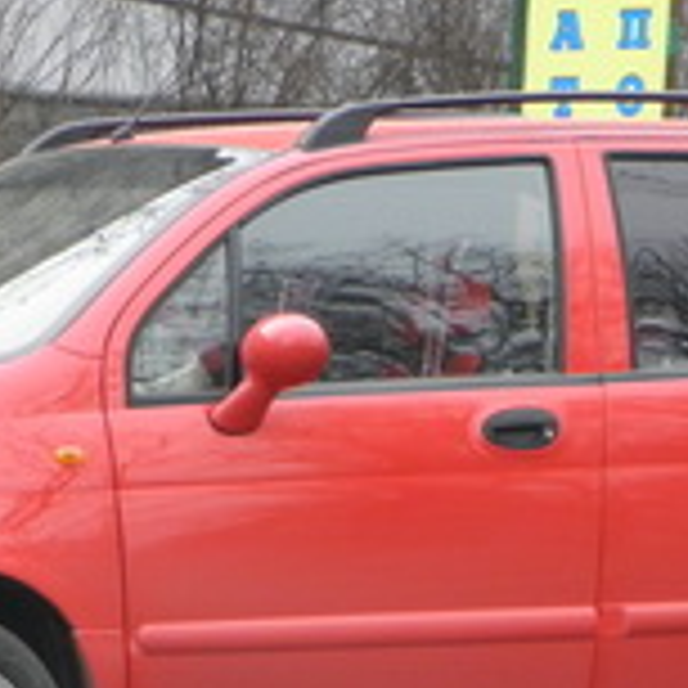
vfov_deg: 2.7
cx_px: 175
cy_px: 587
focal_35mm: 660
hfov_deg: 2.7
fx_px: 14841
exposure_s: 1/125
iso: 200
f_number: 5.4
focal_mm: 41
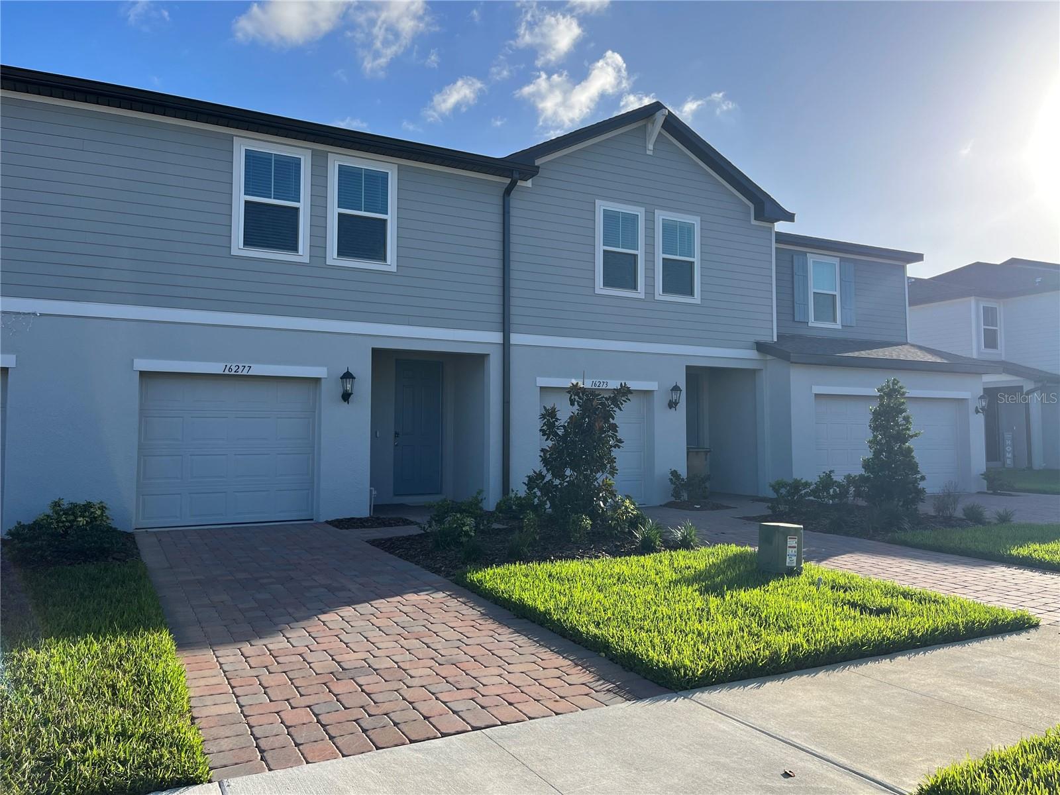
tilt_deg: +4.4
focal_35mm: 26
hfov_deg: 67.3
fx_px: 796
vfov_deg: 53.1
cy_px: 398
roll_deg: +0.6
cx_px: 530
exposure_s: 1/2179
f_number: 1.6
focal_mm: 5.1
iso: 50
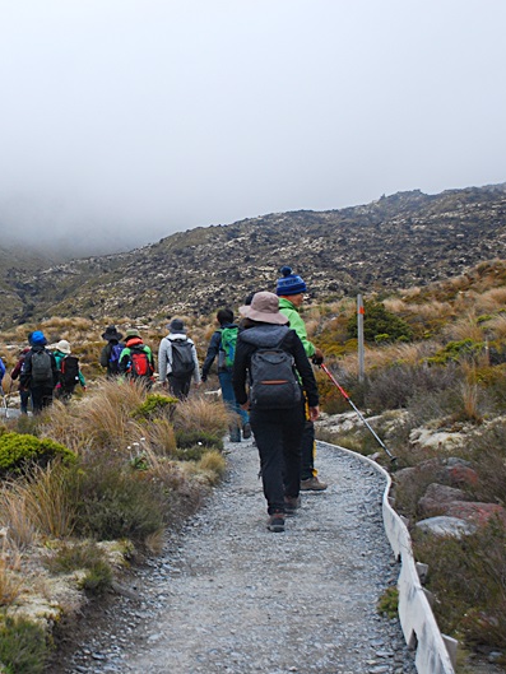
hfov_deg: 21.3
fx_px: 1319
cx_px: 74
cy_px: 334
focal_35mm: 68
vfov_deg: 28.7
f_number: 5.6
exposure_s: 1/250
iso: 400
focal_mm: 31
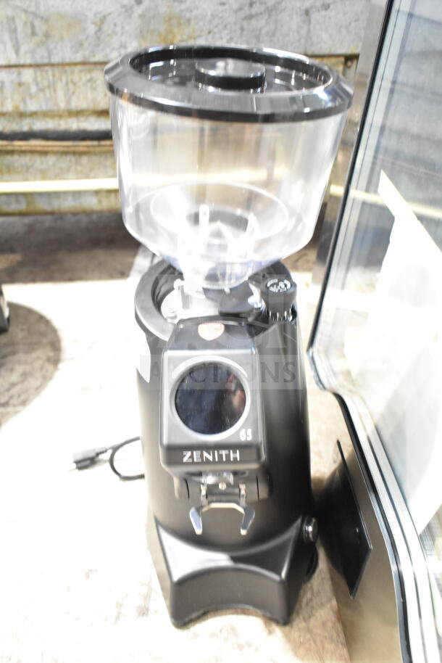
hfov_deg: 38.4
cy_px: 332
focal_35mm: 34
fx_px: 635
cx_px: 221
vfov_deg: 55.1
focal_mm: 23
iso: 4000
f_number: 3.8
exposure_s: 1/40
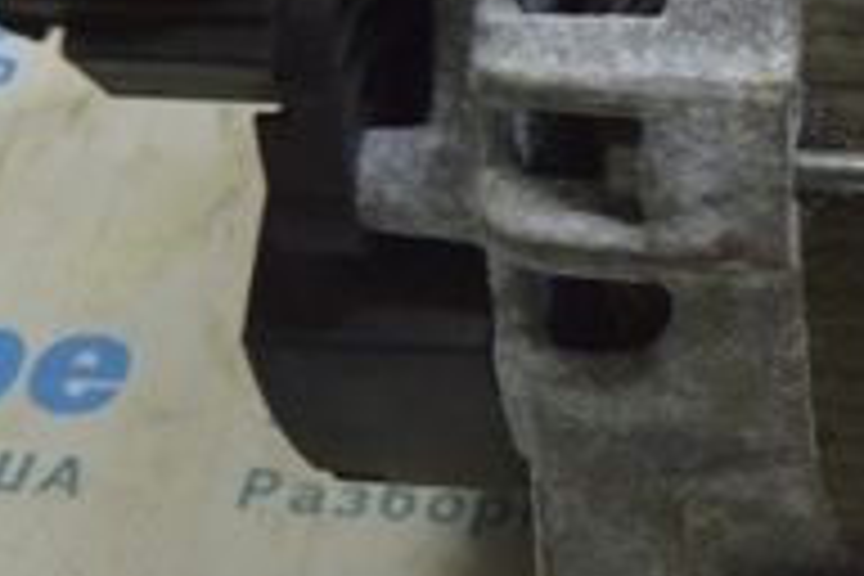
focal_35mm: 155
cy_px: 164
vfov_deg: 8.9
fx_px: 3712
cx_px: 1206
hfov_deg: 12.7
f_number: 5.6
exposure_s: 1/40
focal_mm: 31
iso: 400
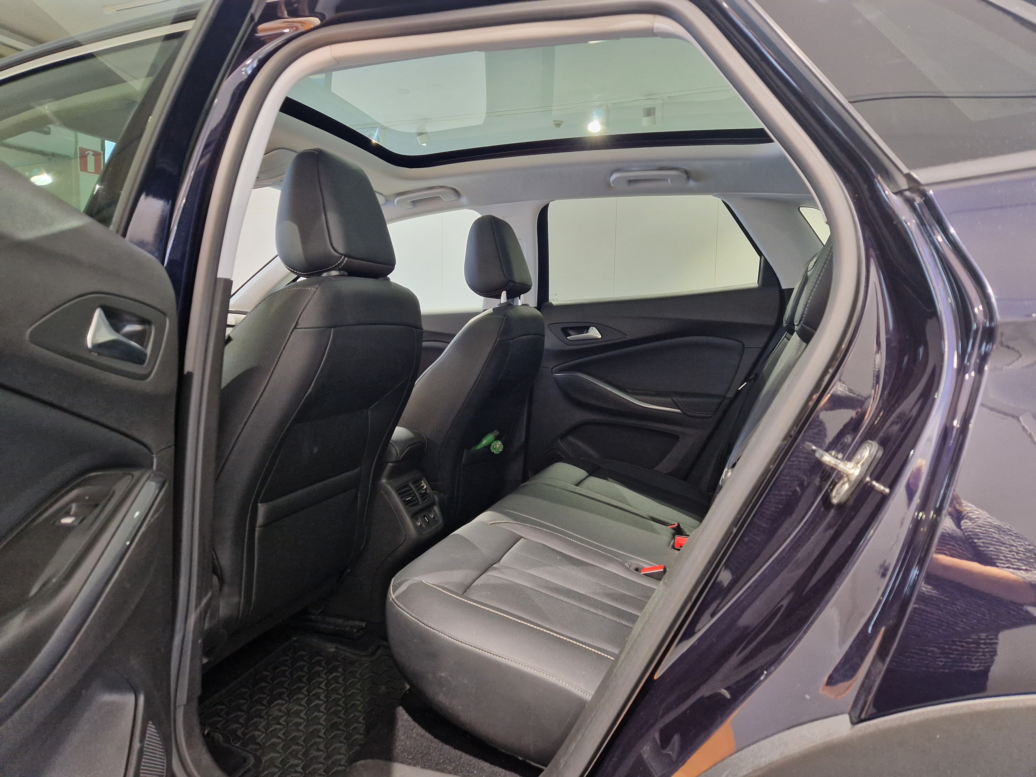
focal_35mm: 23
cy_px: 388
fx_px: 688
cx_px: 518
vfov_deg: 58.9
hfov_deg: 73.9
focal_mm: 5.4
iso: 640
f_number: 1.8
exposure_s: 1/50
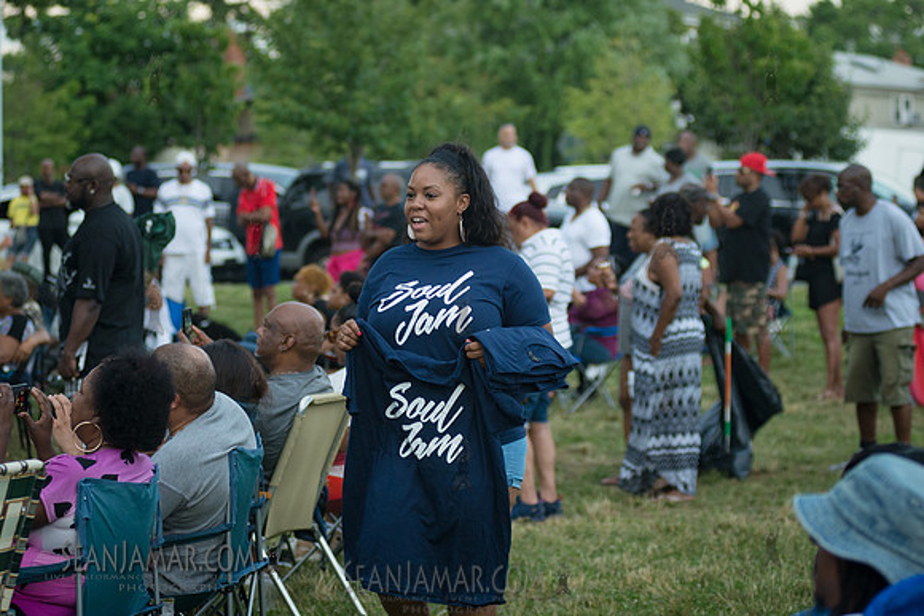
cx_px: 448
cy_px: 308
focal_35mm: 107
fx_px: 2750
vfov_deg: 12.8
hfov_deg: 19.1
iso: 1250
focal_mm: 86
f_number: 3.5
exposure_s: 1/250
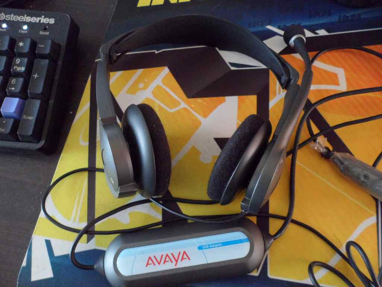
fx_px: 287
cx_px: 191
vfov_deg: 53.1
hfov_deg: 67.3
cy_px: 144
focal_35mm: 26
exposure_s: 1/15
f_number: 3.3
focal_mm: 4.9
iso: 400
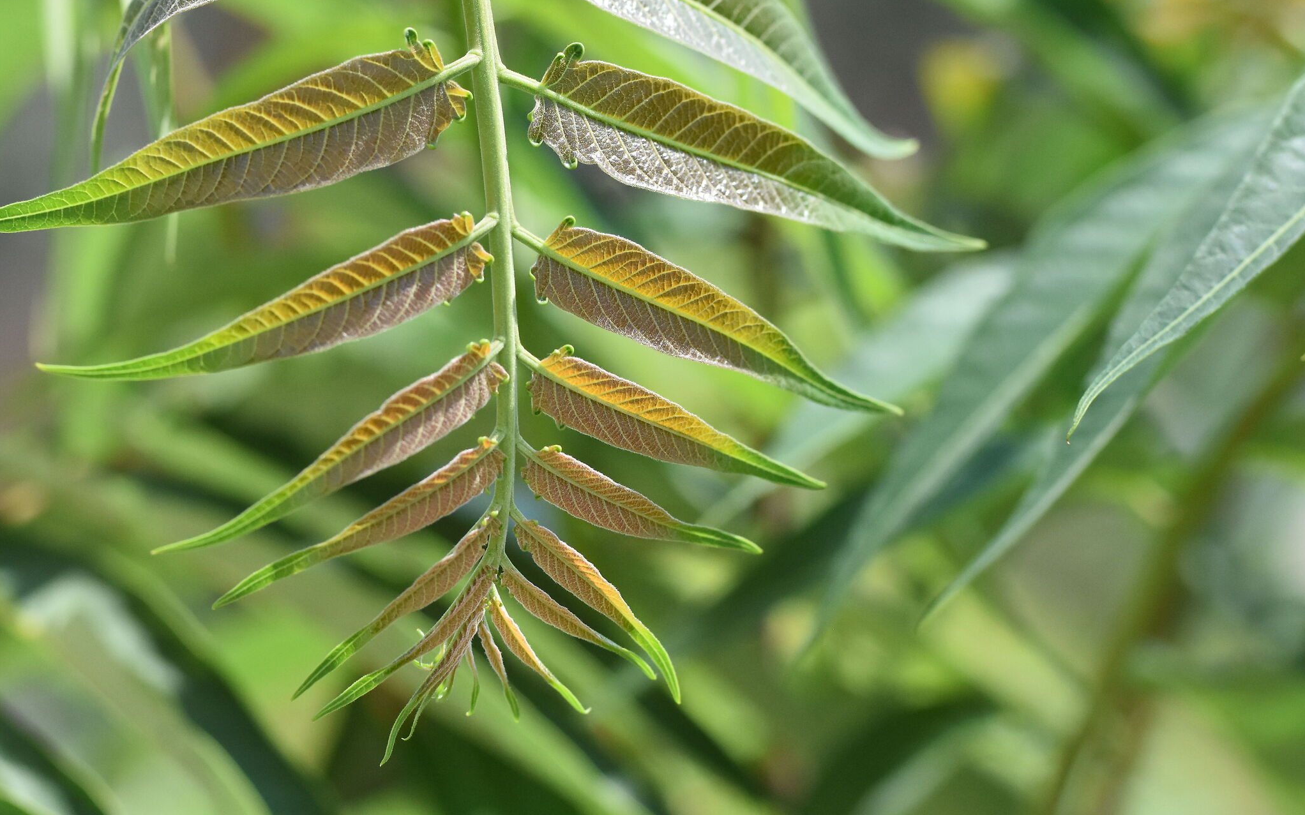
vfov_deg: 8.6
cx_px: 540
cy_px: 417
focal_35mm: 153
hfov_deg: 13.7
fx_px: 5427
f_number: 4
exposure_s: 1/8000
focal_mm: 85
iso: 2000
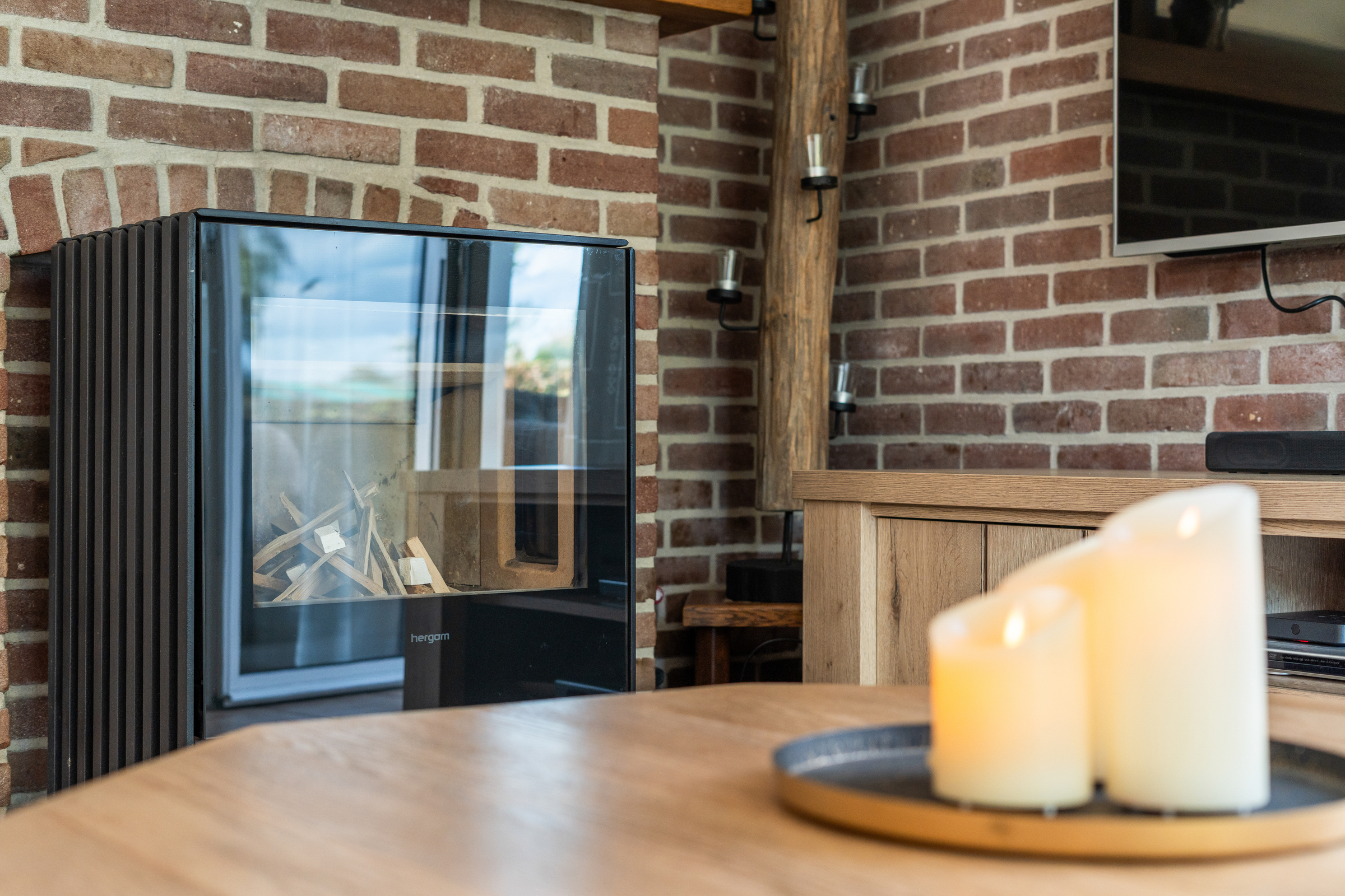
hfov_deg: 39.6
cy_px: 448
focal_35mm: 50
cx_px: 672
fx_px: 1868
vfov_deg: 27.0
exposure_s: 1/100
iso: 500
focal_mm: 50
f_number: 4
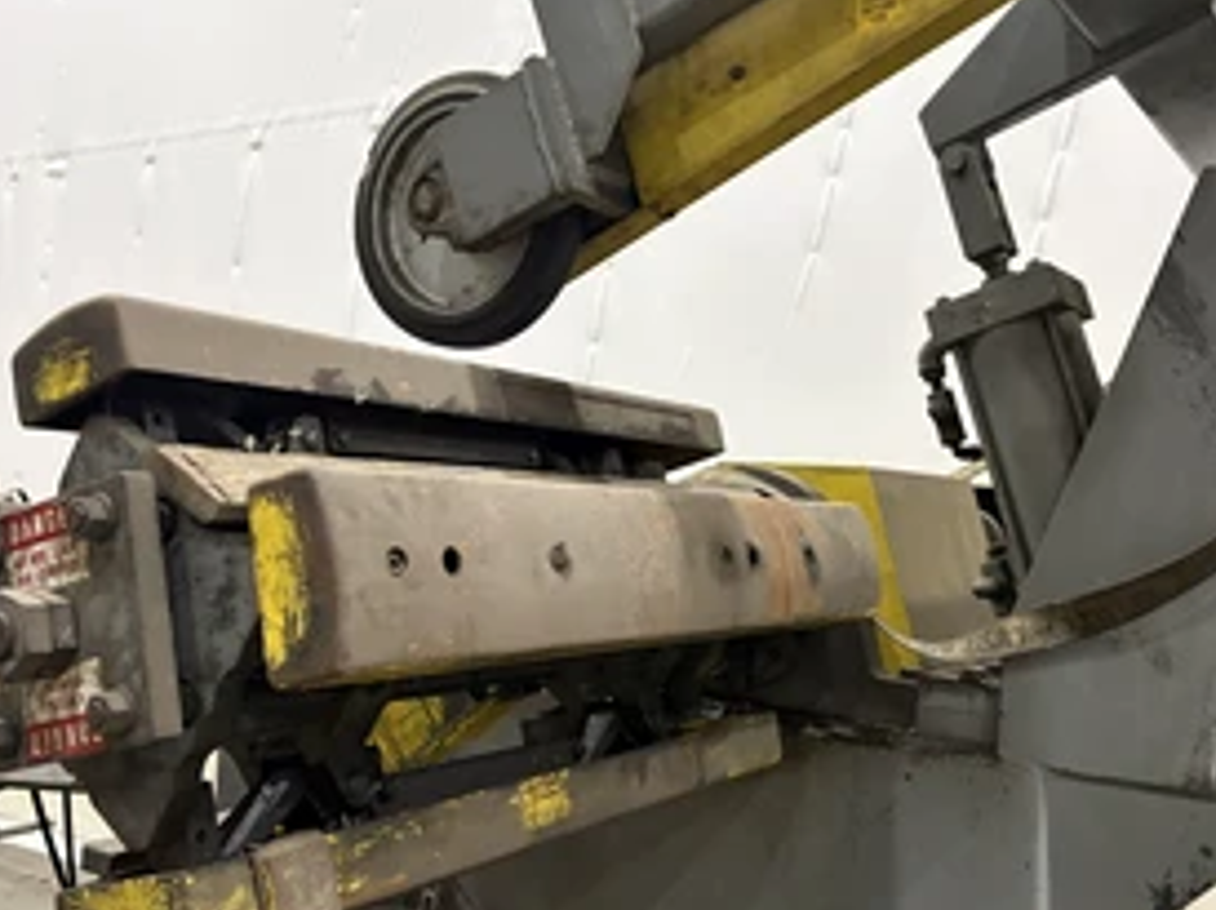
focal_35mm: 38
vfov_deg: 37.7
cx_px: 621
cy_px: 462
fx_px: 1334
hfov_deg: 49.0
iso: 400
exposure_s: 1/60
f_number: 1.6
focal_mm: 5.96
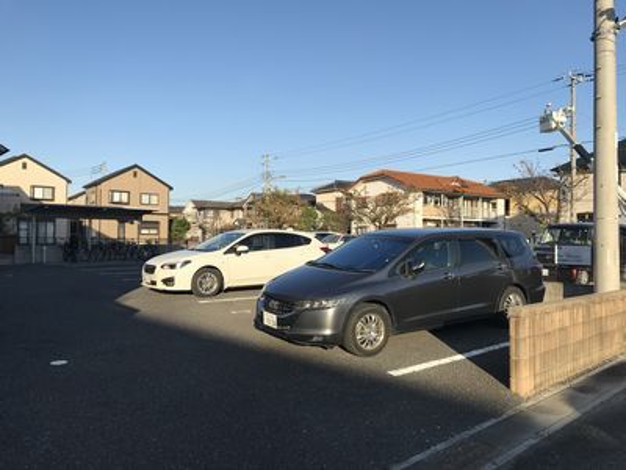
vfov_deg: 49.7
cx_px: 313
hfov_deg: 63.4
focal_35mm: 28
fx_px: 506
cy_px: 235
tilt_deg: +2.0
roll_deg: -0.5
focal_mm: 3.99
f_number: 1.8
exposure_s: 1/1996
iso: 20
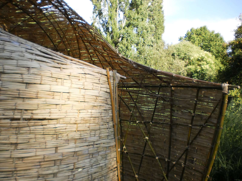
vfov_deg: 39.7
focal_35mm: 36
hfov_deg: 51.4
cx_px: 121
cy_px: 90
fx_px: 252
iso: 100
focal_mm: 6.3
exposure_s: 1/250
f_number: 3.1
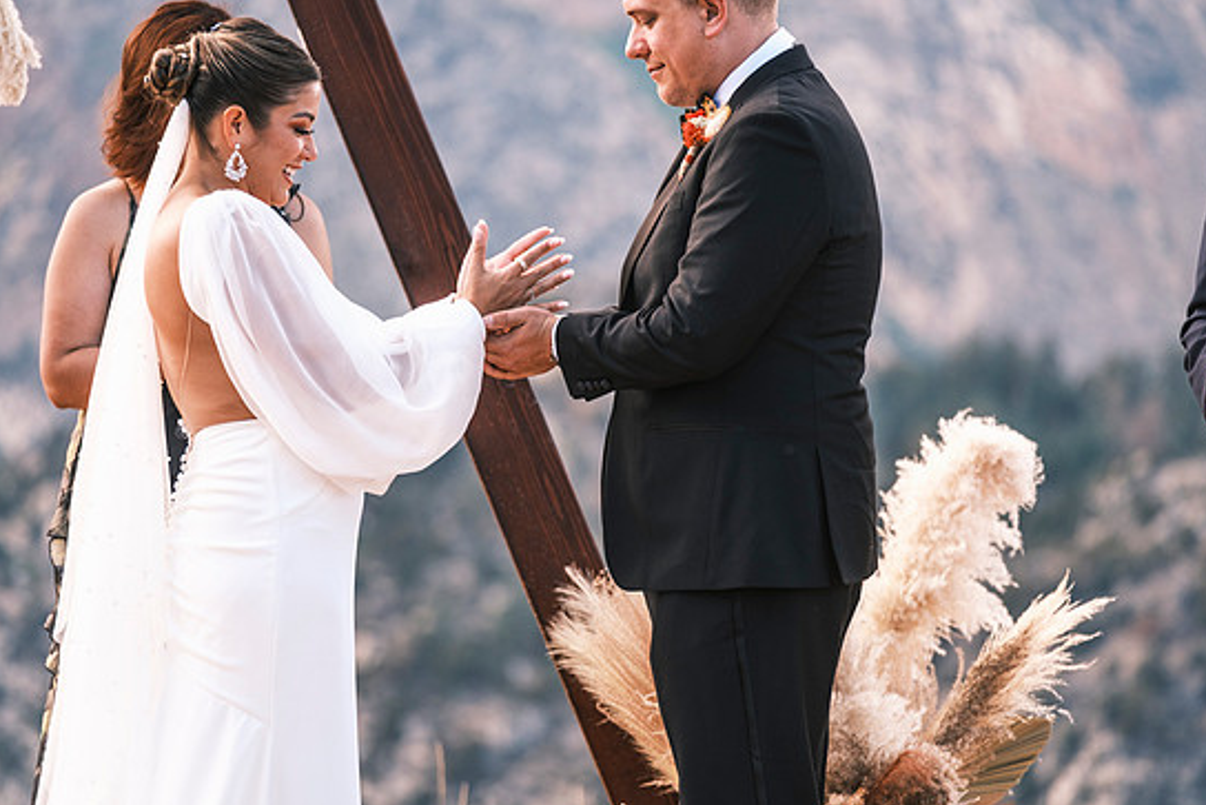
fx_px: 7506
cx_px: 621
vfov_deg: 6.1
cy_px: 394
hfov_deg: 9.2
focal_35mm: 224
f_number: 2.8
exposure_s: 1/480
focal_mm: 140
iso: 400
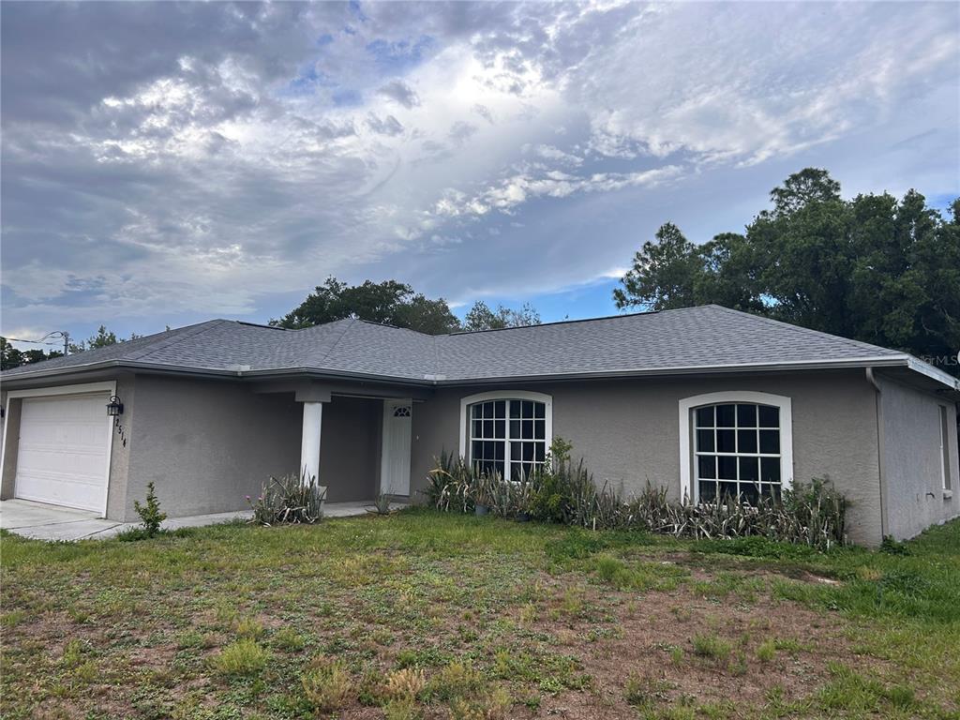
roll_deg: -0.6
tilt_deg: +6.6
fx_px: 721
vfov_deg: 53.1
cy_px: 360
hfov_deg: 67.3
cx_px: 480
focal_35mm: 26
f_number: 1.5
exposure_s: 1/1019
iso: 50
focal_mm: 5.7
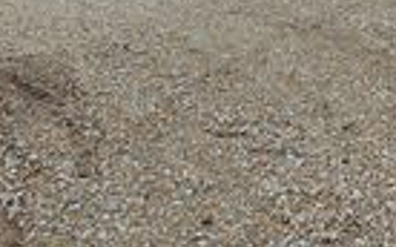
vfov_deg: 21.6
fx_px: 539
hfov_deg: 39.3
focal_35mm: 50
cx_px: 296
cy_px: -122
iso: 50
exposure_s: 1/2679
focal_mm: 2.2
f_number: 2.2
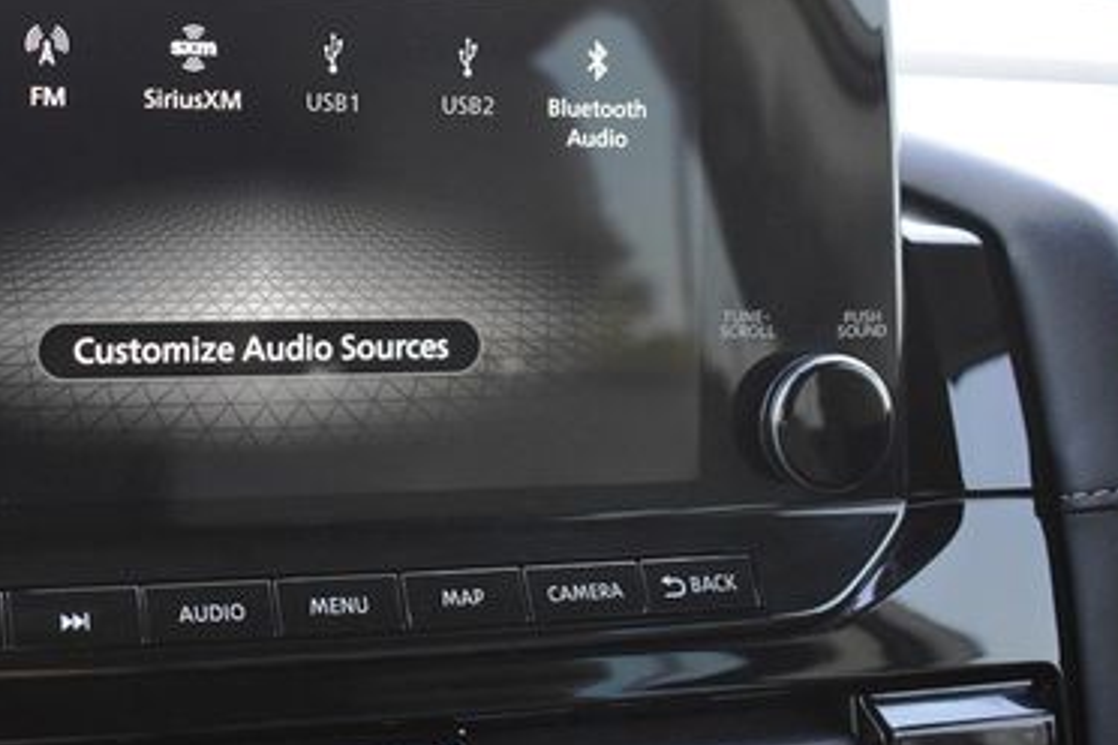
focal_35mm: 62
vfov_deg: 21.8
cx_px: 237
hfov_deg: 31.6
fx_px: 1925
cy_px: 245
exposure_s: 1/125
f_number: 3.8
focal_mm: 24
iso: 1600
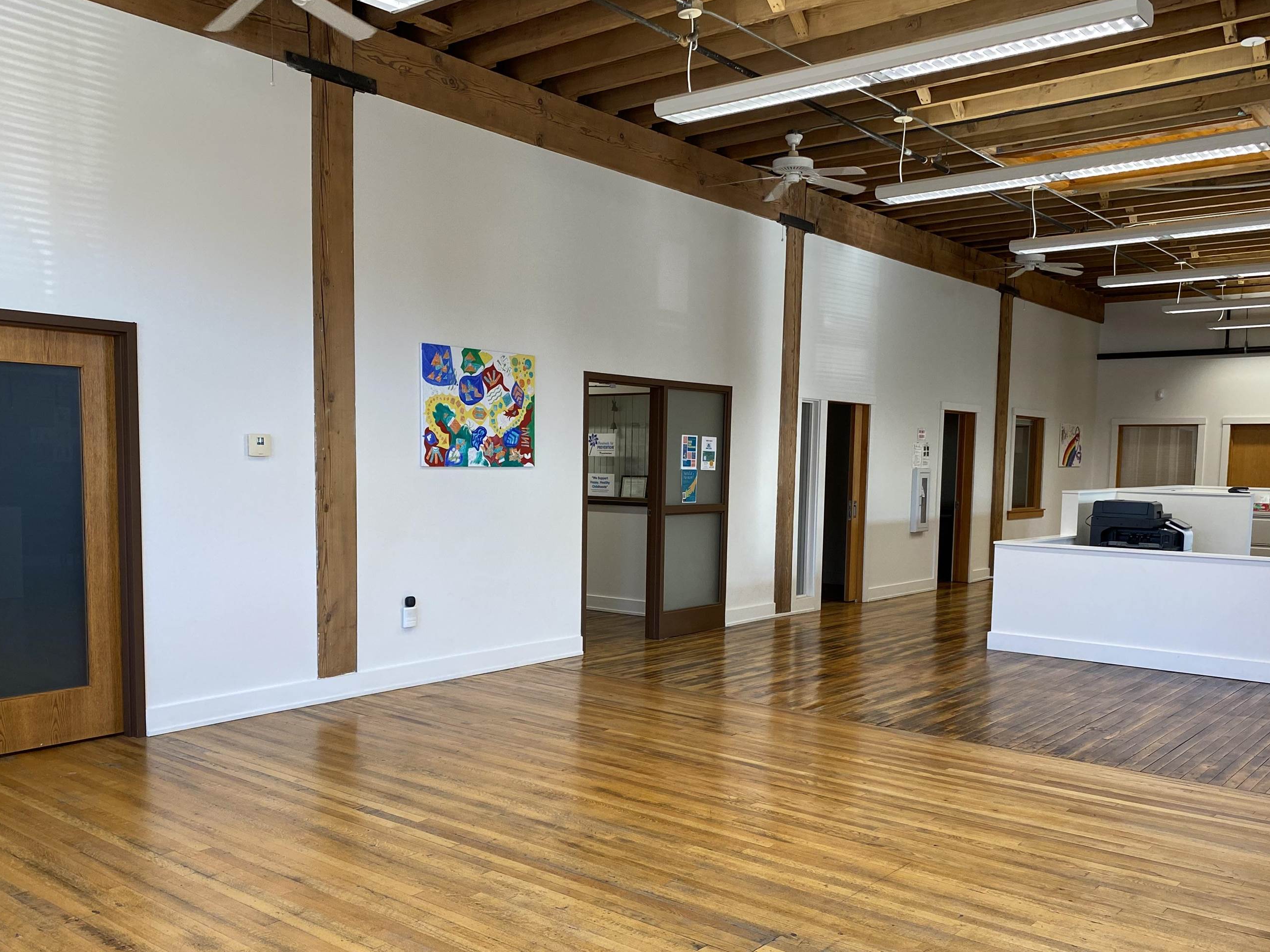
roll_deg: -1.0
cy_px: 558
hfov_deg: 58.4
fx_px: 1137
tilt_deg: -6.0
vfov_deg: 45.3
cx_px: 620
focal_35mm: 31
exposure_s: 1/120
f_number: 1.8
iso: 100
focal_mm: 4.25
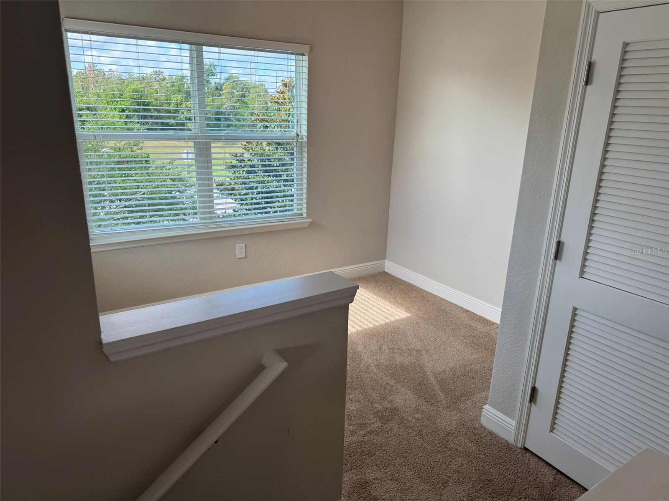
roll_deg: -1.8
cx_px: 334
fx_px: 464
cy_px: 250
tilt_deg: -16.5
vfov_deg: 56.8
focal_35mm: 24
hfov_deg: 71.6
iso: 64
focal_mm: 6.76
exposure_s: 1/244
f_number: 1.78
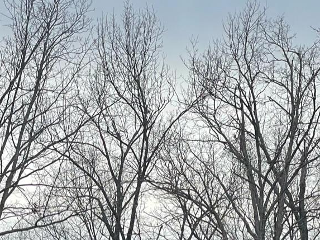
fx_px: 1718
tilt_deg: -1.5
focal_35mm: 186
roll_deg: +2.7
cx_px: -46
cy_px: 392
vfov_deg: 7.8
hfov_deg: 10.5
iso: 25
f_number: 2
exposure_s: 1/335
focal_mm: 6
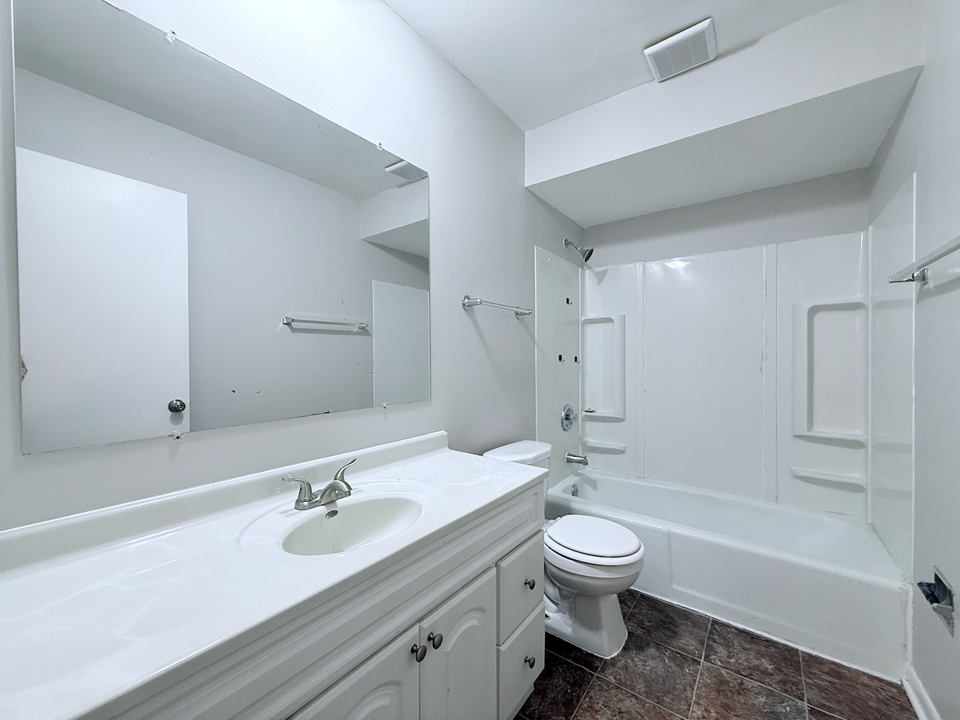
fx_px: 388
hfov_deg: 102.1
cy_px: 360
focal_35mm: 14
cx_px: 480
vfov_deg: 85.7
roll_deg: +0.6
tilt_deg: +0.6
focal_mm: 2.22
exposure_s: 1/60
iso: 200
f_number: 2.2
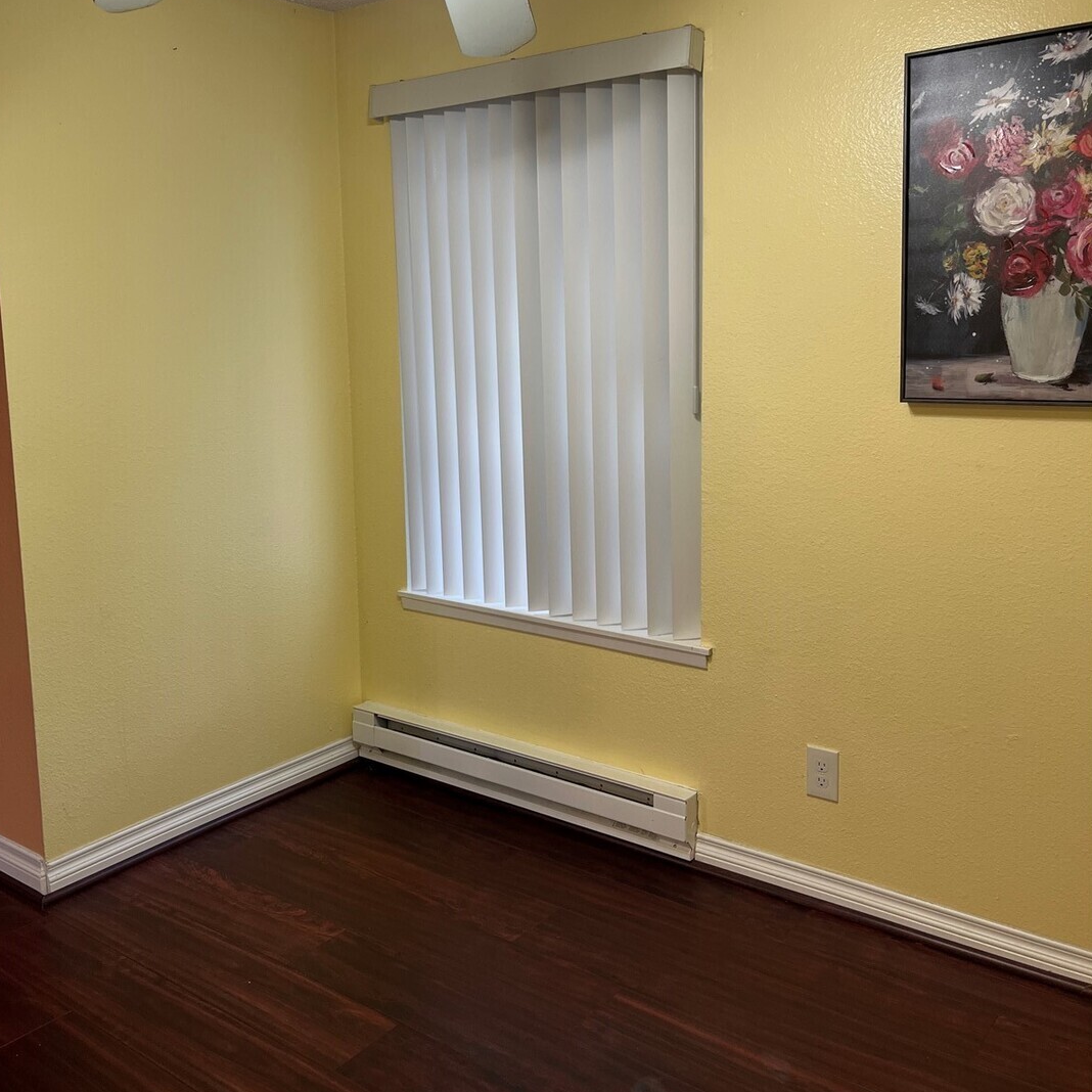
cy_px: 461
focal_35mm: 31
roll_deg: +1.5
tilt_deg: -7.2
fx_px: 1106
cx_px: 544
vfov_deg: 52.3
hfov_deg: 52.5
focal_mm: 5.1
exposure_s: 1/60
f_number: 1.6
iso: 64
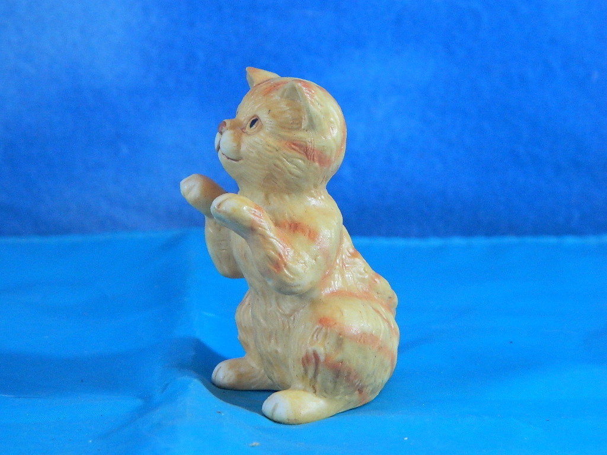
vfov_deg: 14.4
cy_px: 228
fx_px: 1806
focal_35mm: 103
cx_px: 304
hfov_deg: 19.1
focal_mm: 18.6
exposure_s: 1/25
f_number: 4.5
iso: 400
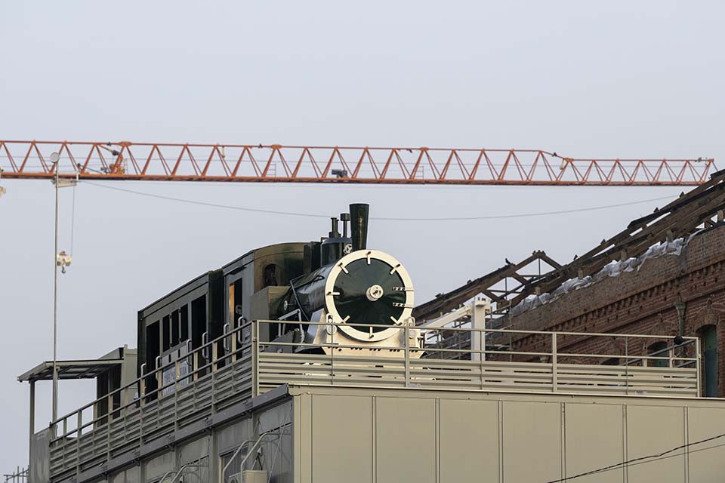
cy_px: 242
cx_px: 362
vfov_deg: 6.9
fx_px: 4027
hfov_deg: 10.3
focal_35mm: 200
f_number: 5.6
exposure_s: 1/250
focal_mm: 200
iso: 180
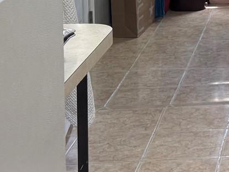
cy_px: -64
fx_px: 787
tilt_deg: -8.8
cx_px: 479
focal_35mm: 119
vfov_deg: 12.0
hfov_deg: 13.7
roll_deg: -2.0
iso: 125
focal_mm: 6.76
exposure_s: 1/60
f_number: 1.78
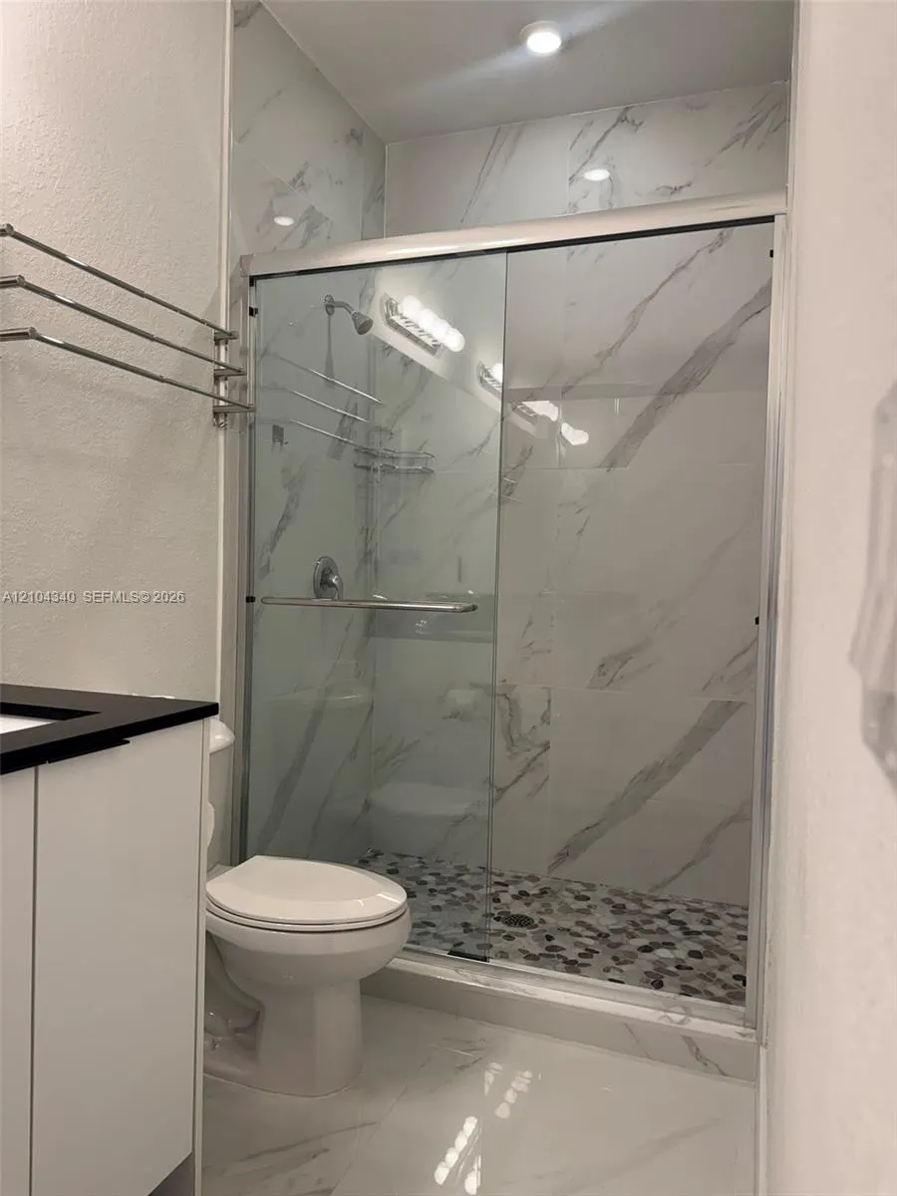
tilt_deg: -1.9
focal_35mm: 24
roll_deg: -1.6
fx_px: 829
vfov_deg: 71.6
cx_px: 448
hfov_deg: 56.8
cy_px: 598
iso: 80
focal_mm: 6.76
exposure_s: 1/120
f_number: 1.78
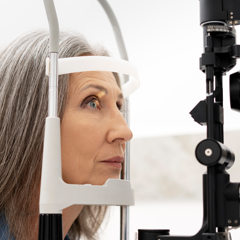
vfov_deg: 23.7
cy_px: 131
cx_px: 107
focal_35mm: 73
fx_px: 573
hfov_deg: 23.7
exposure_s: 1/200
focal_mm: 50
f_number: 2.5
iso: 250
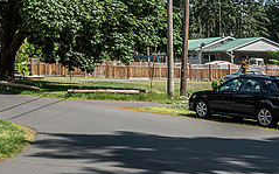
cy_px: -26
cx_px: -14
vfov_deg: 17.4
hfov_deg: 26.7
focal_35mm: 72
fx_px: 547
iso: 200
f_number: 5
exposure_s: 1/800
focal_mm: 14
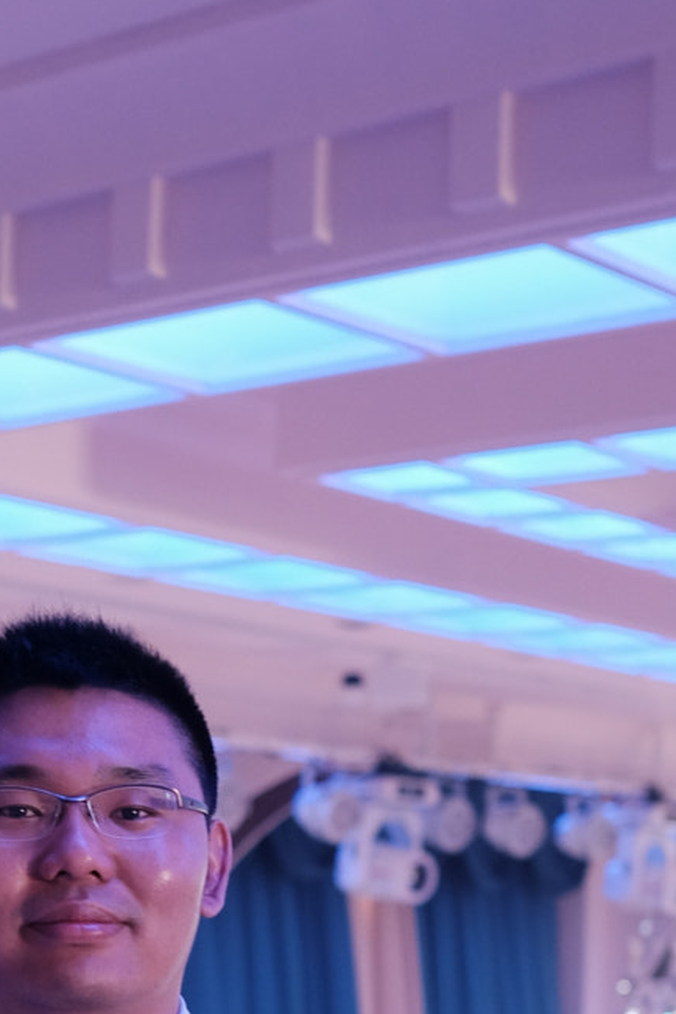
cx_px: 225
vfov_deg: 22.7
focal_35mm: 86
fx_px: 2422
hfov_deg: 15.9
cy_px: 1016
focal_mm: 23
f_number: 2
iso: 800
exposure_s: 1/40
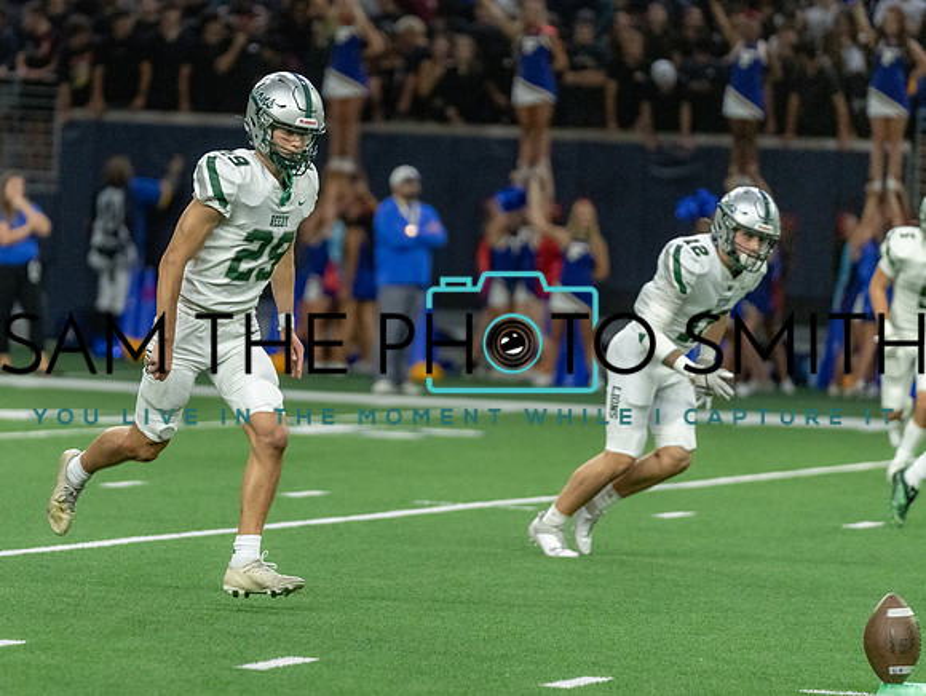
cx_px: 292
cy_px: 294
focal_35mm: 269
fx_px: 7197
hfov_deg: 7.4
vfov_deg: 5.5
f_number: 2.8
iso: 4000
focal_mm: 200
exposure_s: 1/1250
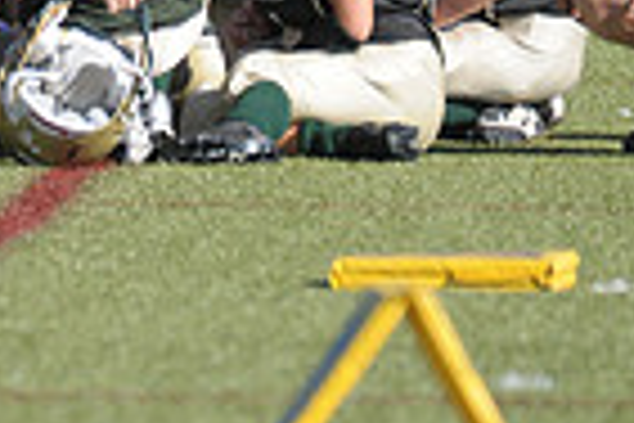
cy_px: -421
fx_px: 35801
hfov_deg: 1.0
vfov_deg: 0.7
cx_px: -247
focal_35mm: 2033
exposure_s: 1/3200
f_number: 4
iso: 640
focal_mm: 330
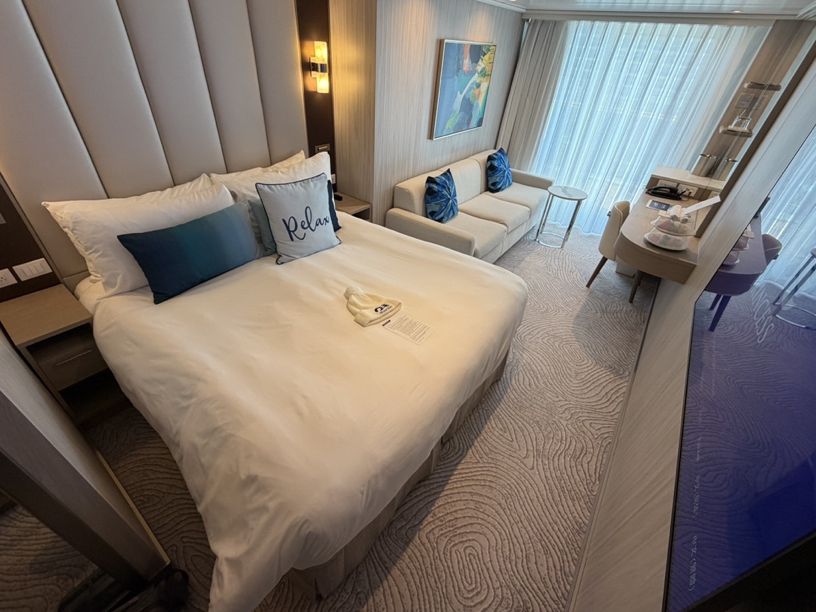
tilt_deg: -36.8
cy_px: 295
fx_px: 354
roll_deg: -3.4
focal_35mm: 15
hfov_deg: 98.2
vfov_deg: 81.7
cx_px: 402
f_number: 2.2
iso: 125
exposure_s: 1/120
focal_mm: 2.22
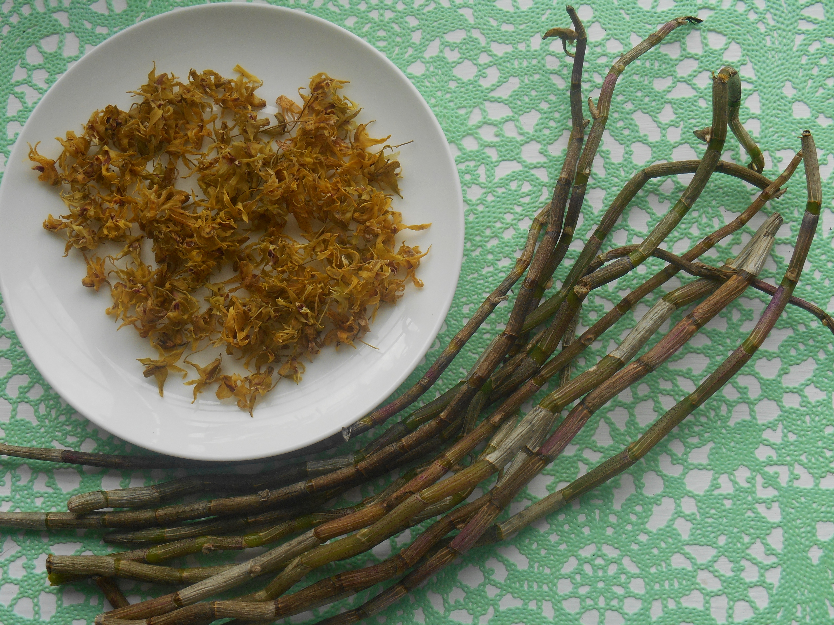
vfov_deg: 26.6
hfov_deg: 34.9
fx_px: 1325
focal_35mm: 55
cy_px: 322
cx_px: 414
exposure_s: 1/60
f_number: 4.2
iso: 80
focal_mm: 9.5
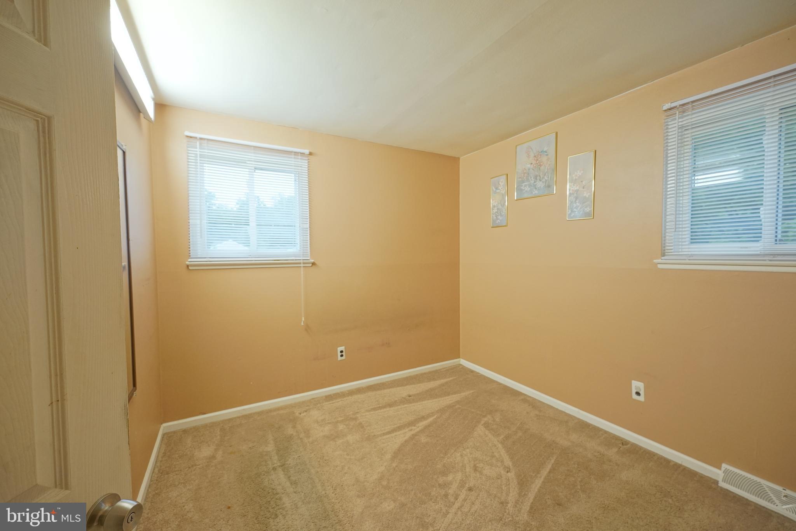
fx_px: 310
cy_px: 266
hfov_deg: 104.3
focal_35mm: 14
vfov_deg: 81.2
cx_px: 398
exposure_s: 1/25
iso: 2500
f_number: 7.1
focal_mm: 14
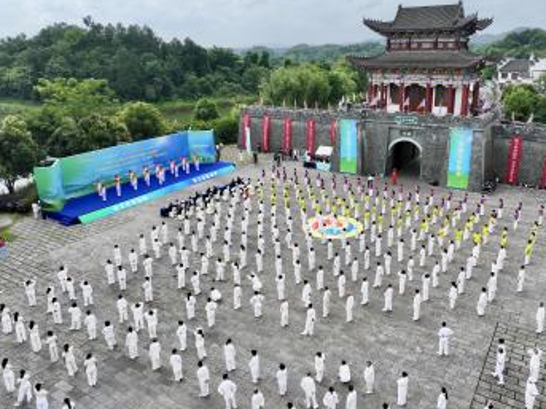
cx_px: 306
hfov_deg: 63.3
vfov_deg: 49.6
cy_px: 180
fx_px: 441
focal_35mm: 28
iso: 130
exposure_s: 1/2500
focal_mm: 12.29
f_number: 2.8
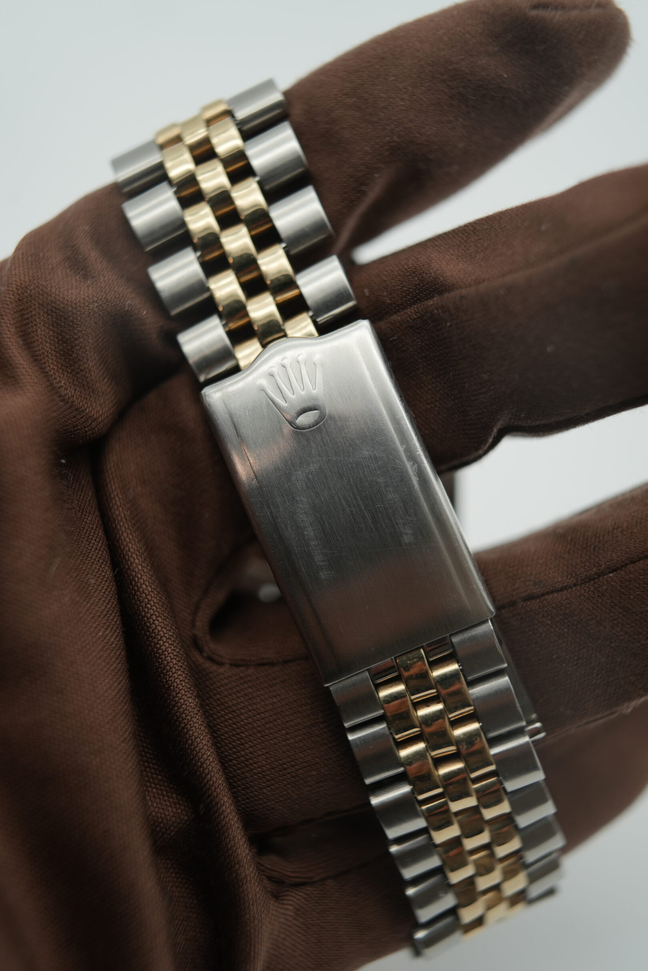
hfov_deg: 35.9
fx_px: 999
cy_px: 482
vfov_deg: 51.9
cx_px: 338
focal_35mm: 37
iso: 400
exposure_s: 1/250
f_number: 5
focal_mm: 35
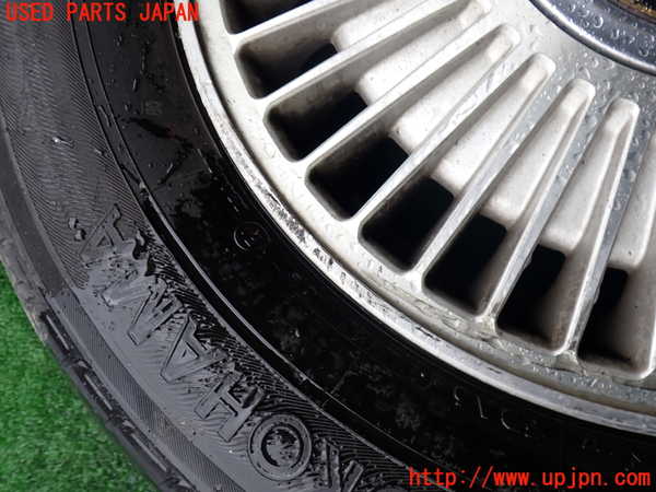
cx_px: 328
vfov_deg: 46.8
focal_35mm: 30
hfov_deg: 60.0
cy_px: 246
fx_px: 569
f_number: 2.3
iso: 100
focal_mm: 5.4
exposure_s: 1/200
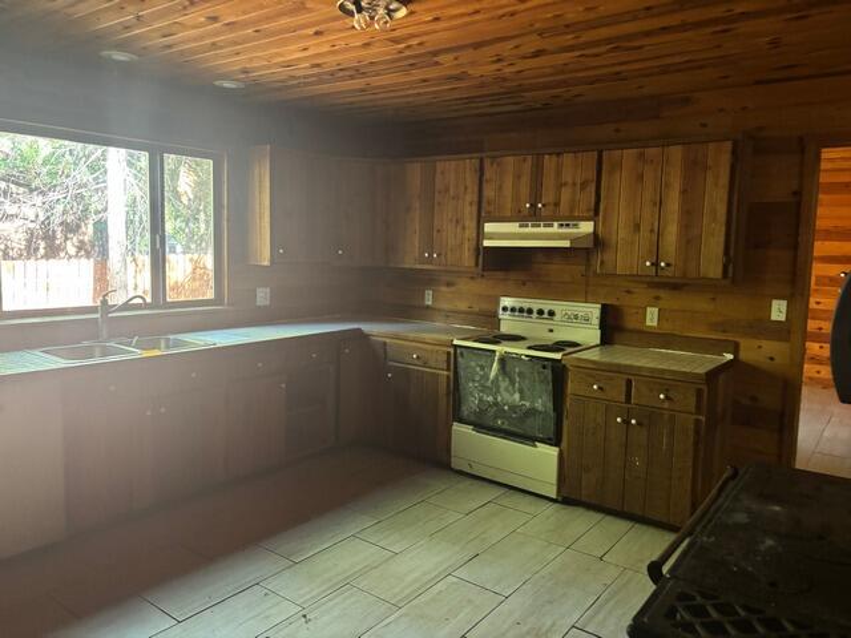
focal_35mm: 26
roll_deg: -1.3
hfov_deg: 67.3
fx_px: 639
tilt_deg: -5.4
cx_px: 426
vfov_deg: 53.1
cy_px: 319
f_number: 1.6
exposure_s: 1/36
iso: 640
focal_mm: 5.96
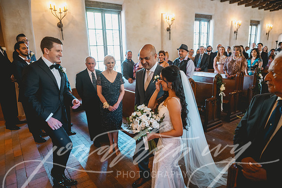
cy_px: 94
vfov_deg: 53.1
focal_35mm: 24
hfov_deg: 73.8
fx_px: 188
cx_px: 141
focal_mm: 24
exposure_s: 1/125
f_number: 2.8
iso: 1600
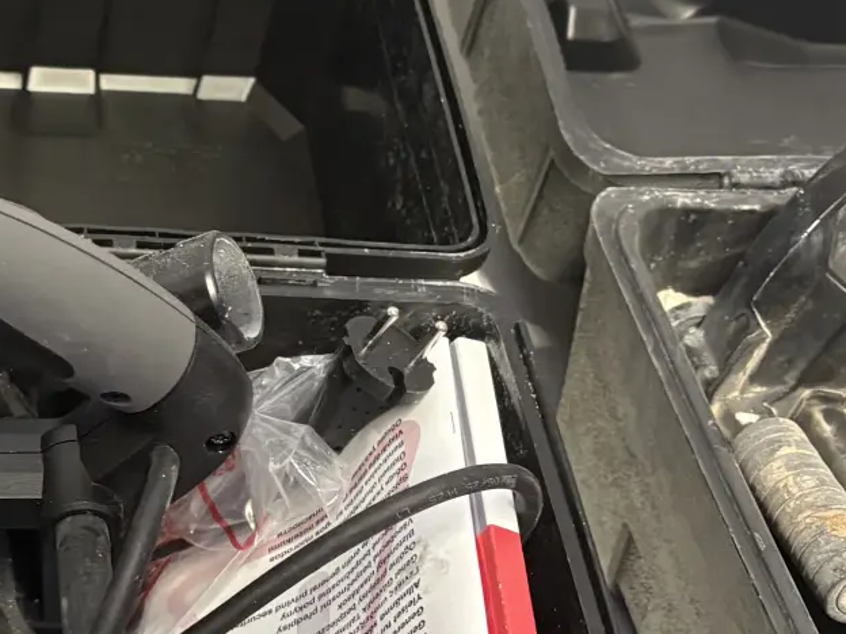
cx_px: -117
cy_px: 335
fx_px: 1955
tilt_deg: -43.1
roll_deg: -4.8
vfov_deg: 18.4
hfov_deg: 22.8
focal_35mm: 80
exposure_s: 1/50
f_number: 1.6
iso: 160
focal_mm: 5.96
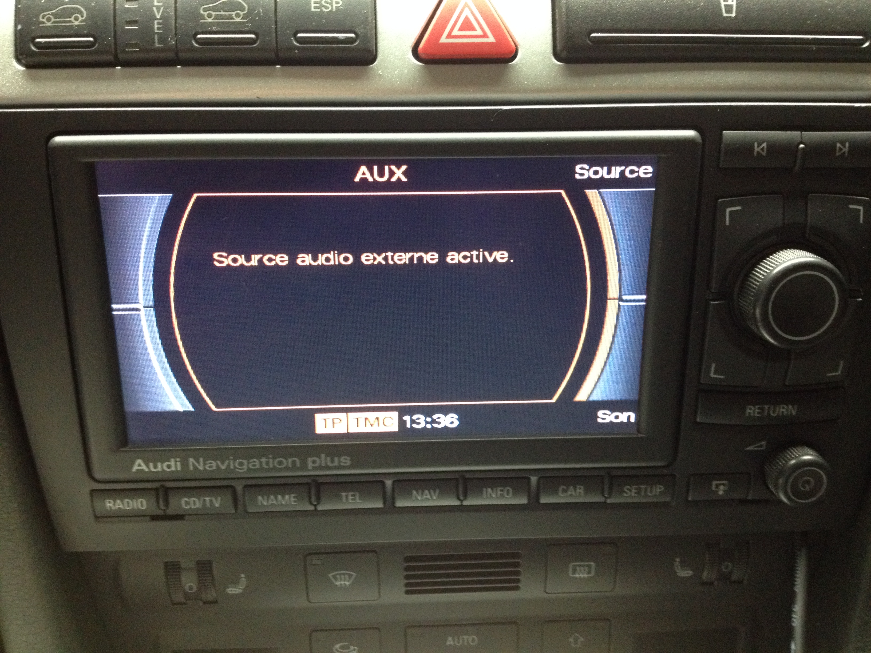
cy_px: 326
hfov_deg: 52.6
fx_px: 881
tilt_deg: -25.9
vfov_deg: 40.7
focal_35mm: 35
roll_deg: +0.4
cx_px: 436
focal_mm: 4.28
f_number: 2.4
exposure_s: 1/20
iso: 320
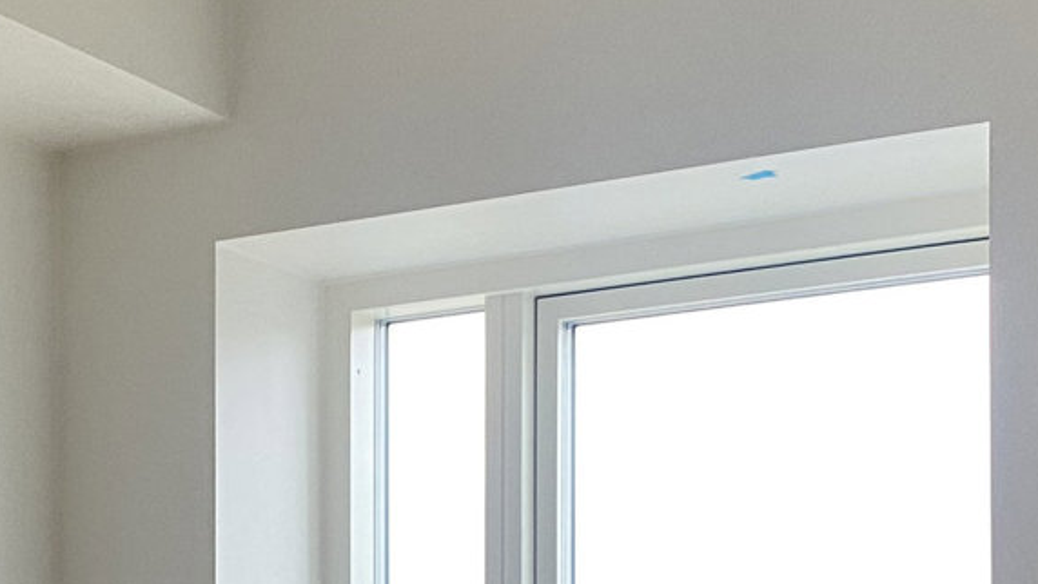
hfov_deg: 21.1
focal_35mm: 99
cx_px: 122
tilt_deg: -0.6
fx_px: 2725
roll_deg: -0.4
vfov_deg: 11.8
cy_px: 794
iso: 100
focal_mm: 4.25
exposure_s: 1/50
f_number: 1.8
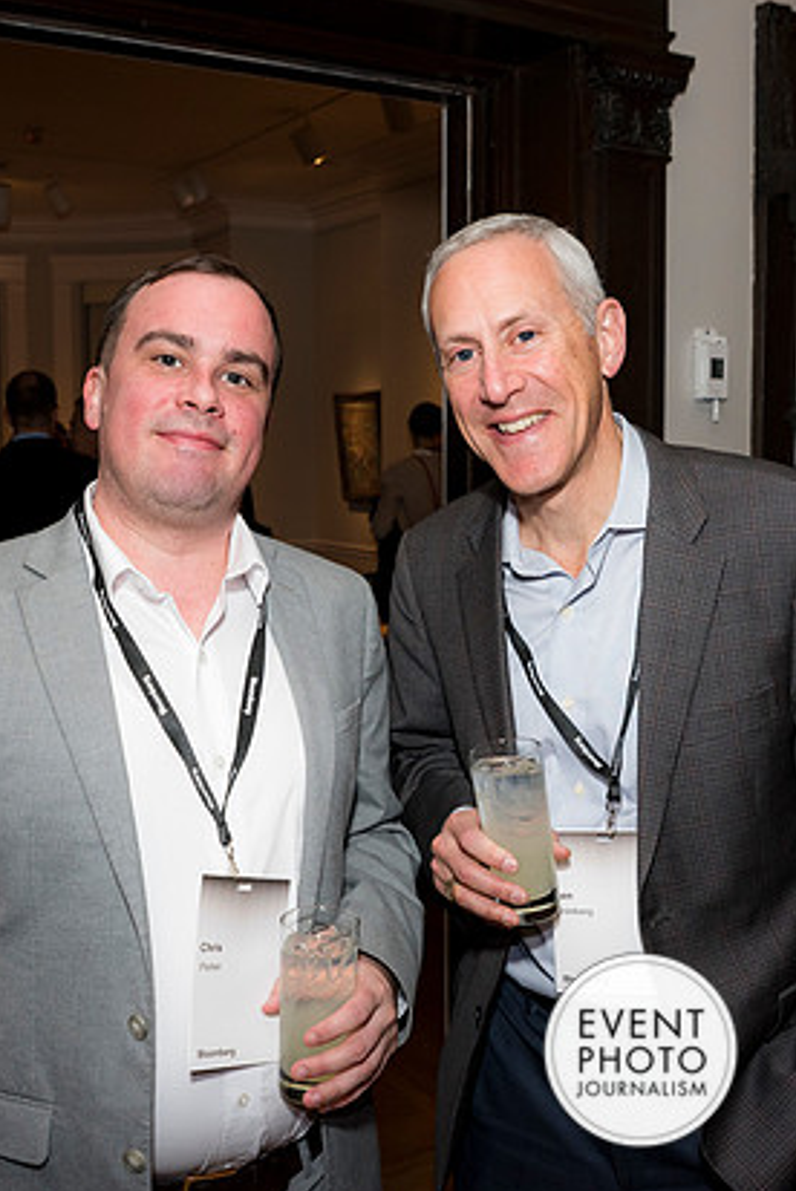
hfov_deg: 33.4
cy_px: 586
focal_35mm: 40
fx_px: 1324
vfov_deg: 48.4
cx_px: 462
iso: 800
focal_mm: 24
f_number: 5
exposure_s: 1/125
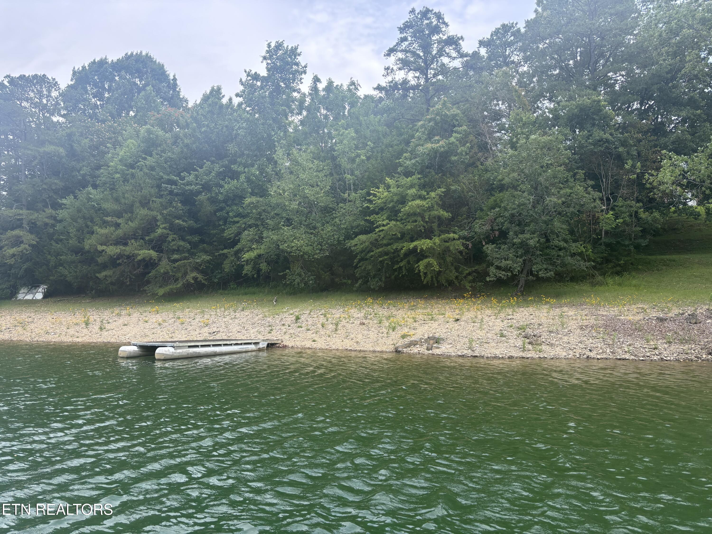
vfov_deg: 53.1
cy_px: 267
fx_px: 535
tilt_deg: +3.3
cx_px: 356
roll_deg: +1.3
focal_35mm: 26
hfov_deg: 67.3
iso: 50
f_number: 1.6
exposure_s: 1/1205
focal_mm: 5.96
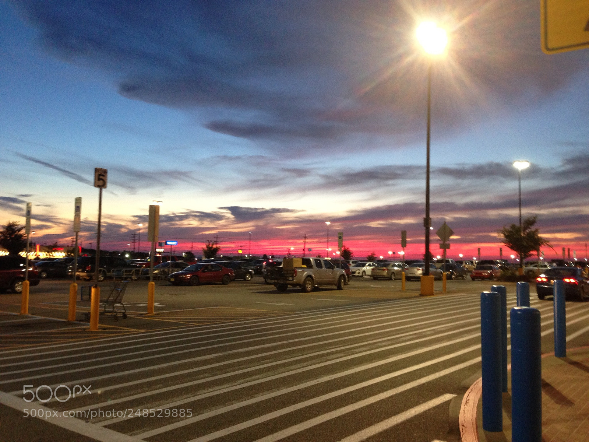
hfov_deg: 55.4
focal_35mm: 33
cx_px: 294
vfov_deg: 42.9
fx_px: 562
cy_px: 221
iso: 200
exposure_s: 1/20
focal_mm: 4.13
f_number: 2.4
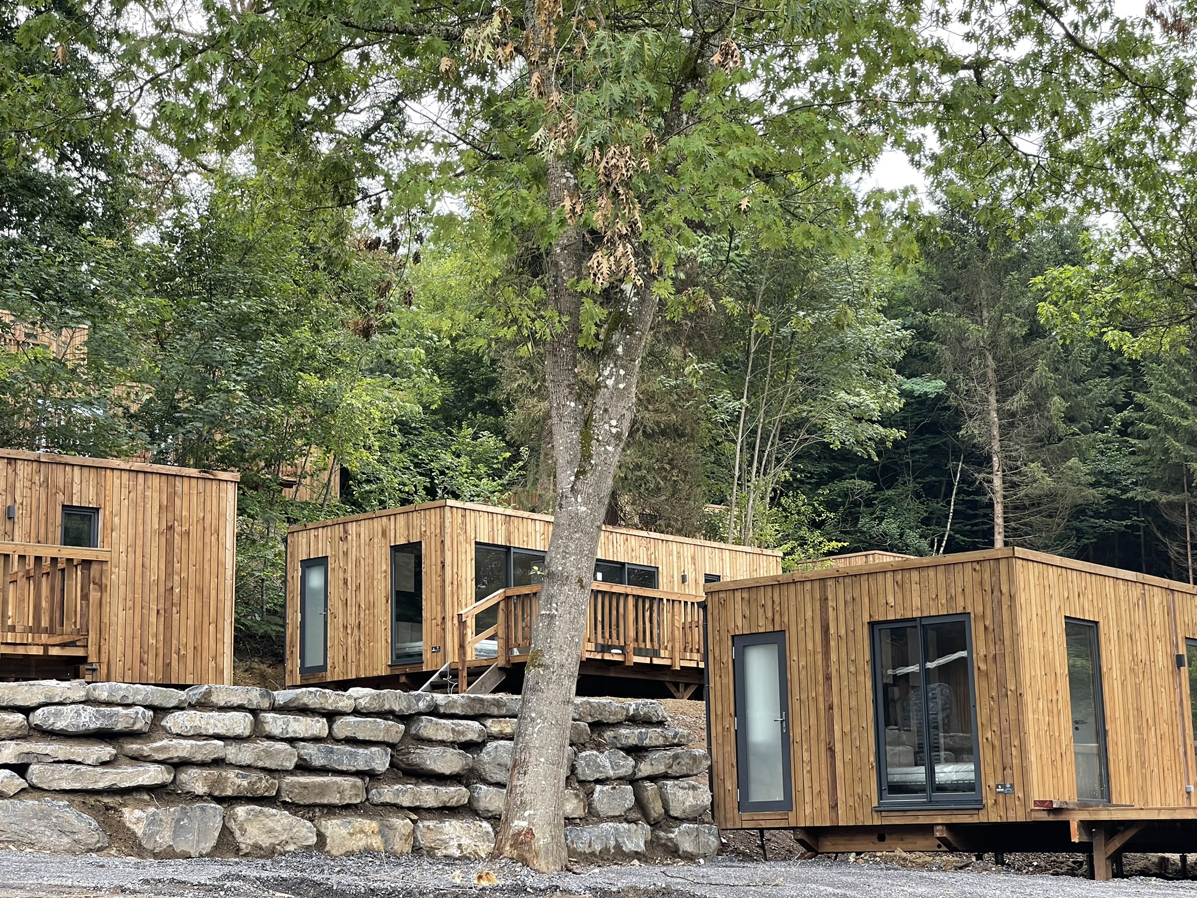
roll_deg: +0.7
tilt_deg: +9.3
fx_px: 2213
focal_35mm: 64
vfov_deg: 22.9
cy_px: 449
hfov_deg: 30.3
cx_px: 598
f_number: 2.2
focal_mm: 7.5
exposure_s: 1/114
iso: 20
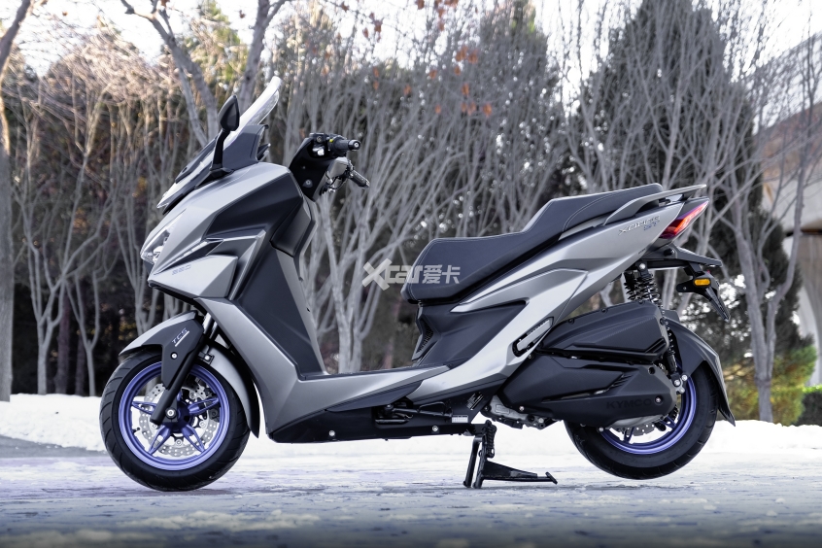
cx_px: 411
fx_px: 1895
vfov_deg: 16.5
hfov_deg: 24.5
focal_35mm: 83
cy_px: 274
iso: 320
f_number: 2.8
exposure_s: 1/320
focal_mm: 55
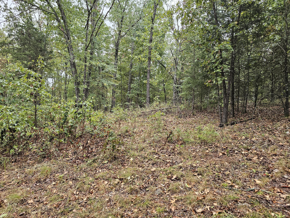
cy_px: 109
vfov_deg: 58.9
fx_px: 193
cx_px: 145
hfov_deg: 73.9
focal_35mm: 23
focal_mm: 6.3
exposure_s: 1/180
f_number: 1.7
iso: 250
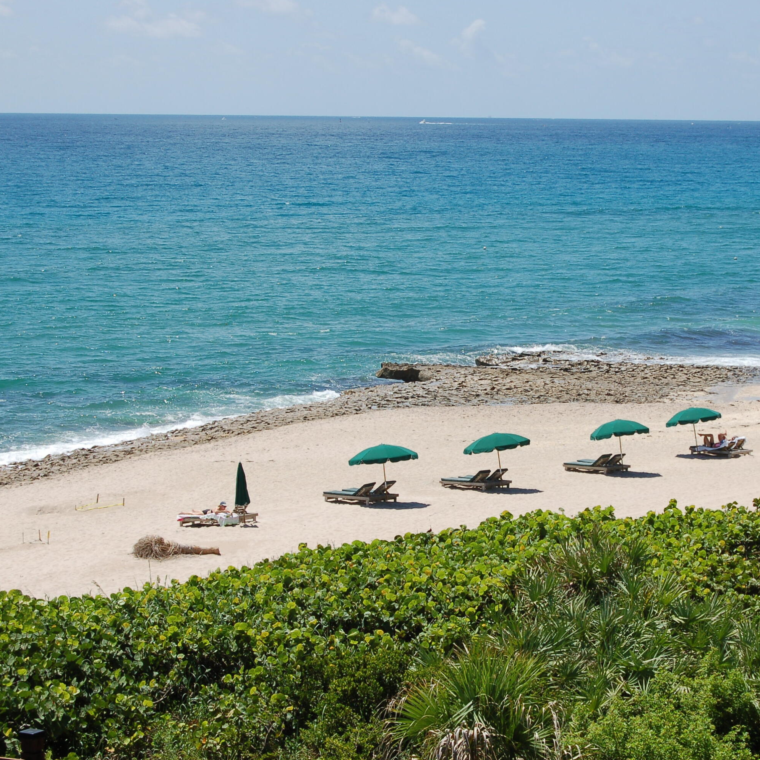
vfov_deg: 16.5
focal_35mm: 106
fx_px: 2624
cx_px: 504
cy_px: 379
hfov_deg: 16.4
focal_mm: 55
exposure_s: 1/320
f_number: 10
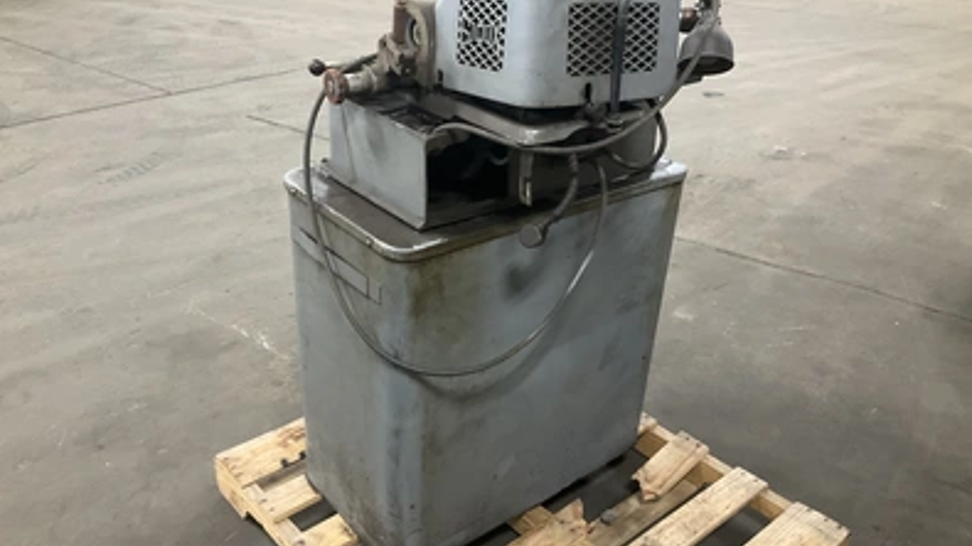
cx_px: 485
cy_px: 300
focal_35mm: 32
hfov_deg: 61.0
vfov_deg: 36.6
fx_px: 825
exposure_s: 1/40
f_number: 1.8
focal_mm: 3
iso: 320
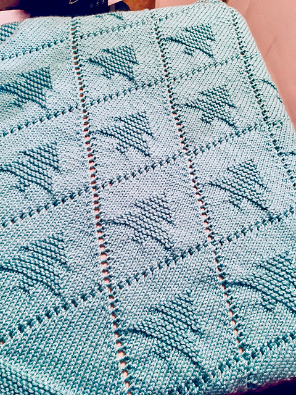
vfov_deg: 61.7
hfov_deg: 48.2
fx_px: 331
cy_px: 198
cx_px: 148
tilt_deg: -67.4
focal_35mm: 29
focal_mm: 4.15
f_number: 2.2
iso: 160
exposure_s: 1/33
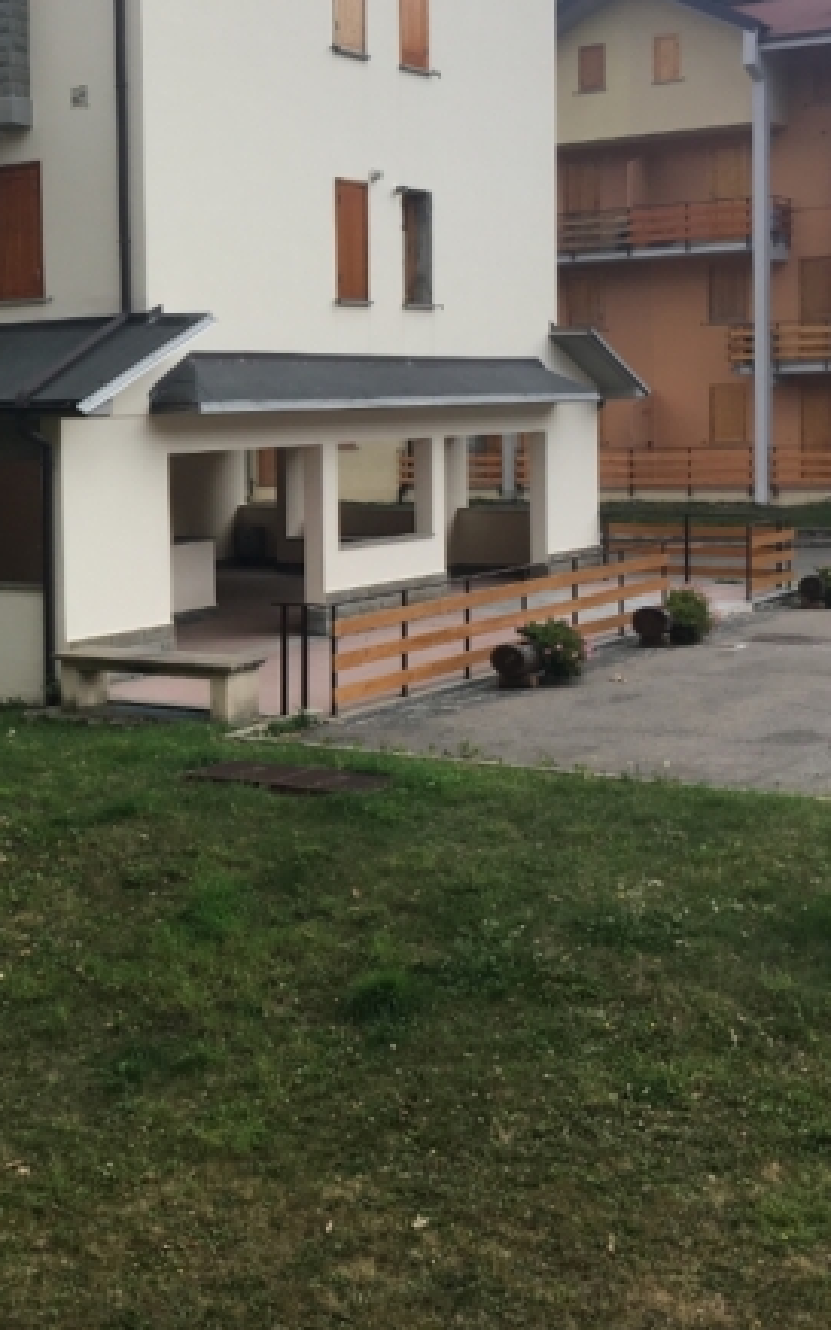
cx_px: -46
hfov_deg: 22.8
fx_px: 1957
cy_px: 493
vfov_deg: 37.3
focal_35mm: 54
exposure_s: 1/651
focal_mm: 4.15
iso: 25
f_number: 2.2
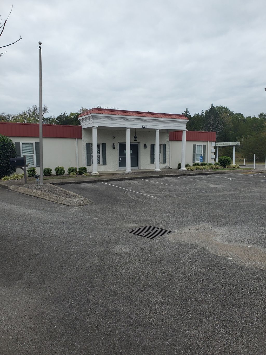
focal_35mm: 26
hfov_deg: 53.1
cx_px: 133
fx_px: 266
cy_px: 178
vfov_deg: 67.3
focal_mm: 4.3
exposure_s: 1/626
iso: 50
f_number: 2.4
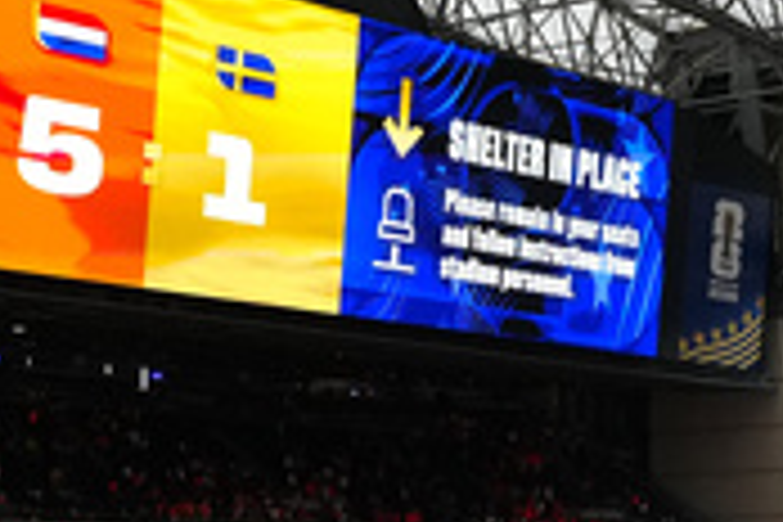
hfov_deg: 19.3
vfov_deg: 12.7
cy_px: 531
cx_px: 414
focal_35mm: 106
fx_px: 2305
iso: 2500
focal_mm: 18
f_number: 2.8
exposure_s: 1/1250
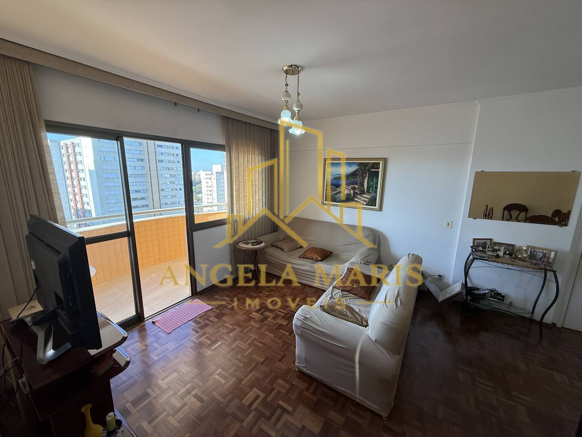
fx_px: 235
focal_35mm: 14
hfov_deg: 102.1
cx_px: 291
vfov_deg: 85.7
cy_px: 218
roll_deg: -1.2
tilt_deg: -10.0
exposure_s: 1/120
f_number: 2.2
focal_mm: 2.22
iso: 100
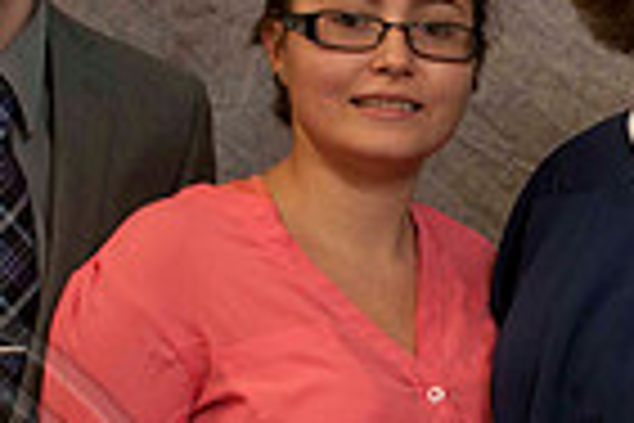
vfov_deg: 7.0
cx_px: 585
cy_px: 268
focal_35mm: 197
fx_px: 3469
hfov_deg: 10.4
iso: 200
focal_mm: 32
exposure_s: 1/125
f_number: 5.6
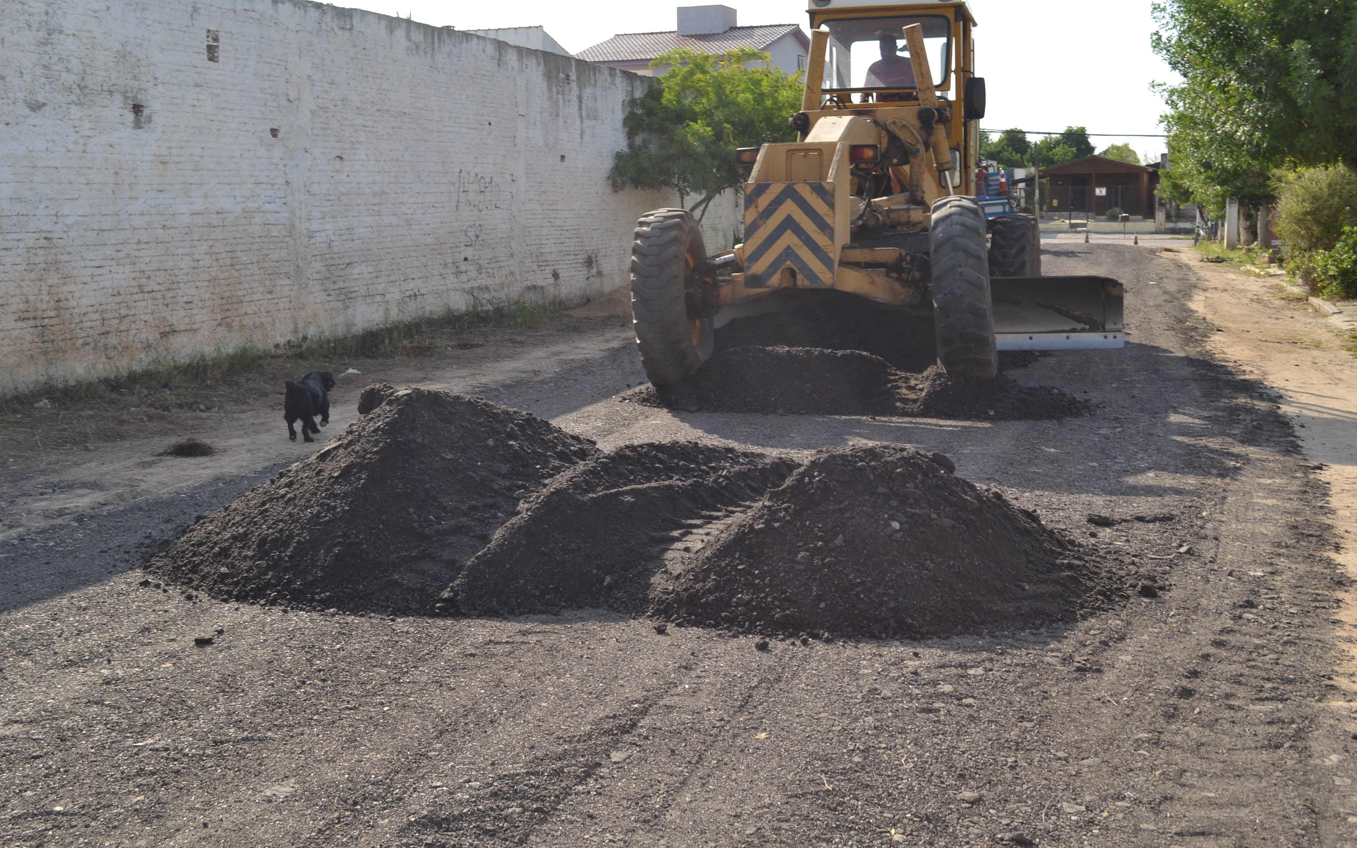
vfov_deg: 32.0
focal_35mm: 40
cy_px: 412
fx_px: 1479
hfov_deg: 49.3
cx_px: 681
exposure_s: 1/200
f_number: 6.3
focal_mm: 26
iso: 100
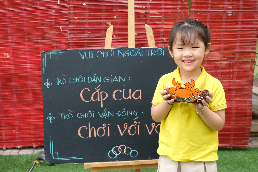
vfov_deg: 28.6
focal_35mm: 47
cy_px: 86
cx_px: 129
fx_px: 337
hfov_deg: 41.9
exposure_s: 1/60
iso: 200
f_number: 7.1
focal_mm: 31.5
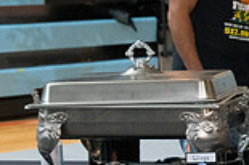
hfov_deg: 11.1
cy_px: 65
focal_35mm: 172
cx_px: 461
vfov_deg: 8.0
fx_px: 1188
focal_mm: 46
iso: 4000
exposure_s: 1/250
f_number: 5.6
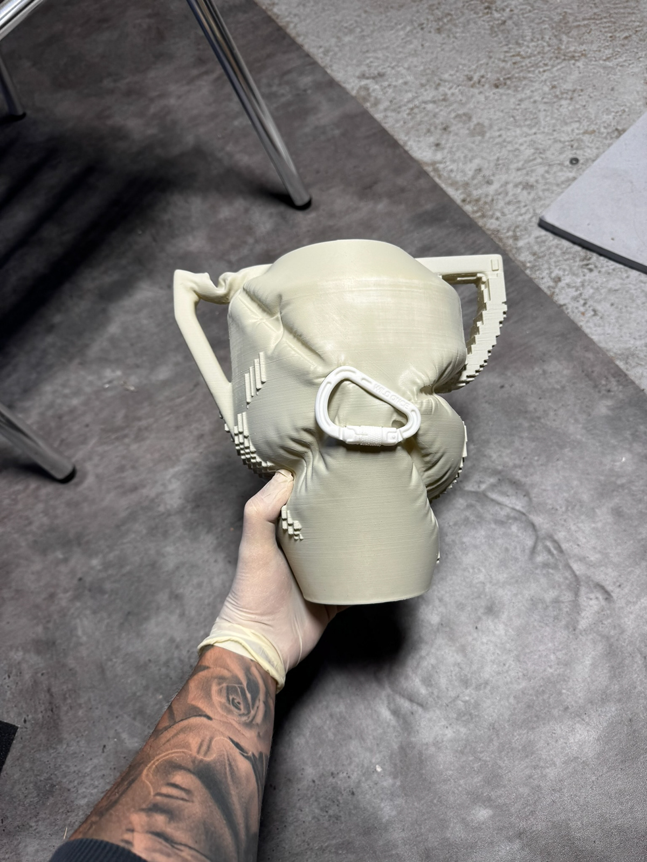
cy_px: 431
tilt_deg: -62.0
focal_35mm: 24
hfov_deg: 56.8
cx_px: 324
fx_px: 598
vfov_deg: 71.6
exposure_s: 1/100
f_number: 1.78
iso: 64
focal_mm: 6.86
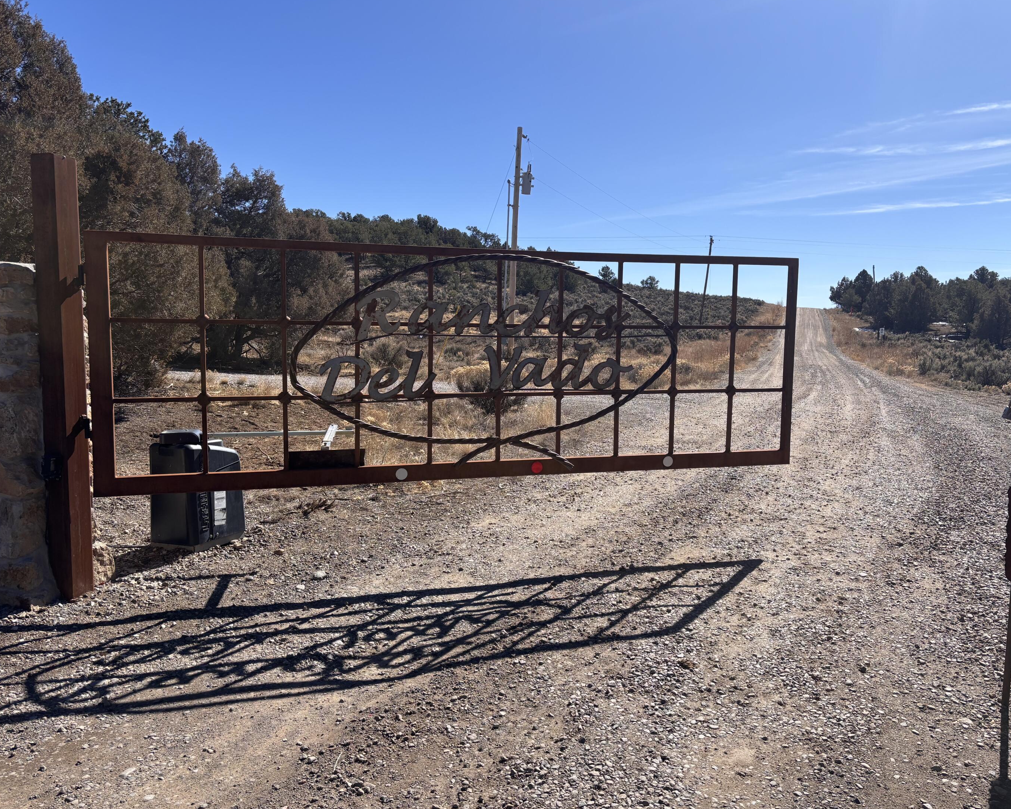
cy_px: 408
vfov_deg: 51.5
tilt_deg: -4.4
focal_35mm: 28
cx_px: 535
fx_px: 838
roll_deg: -0.5
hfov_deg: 62.2
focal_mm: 5.96
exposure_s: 1/3650
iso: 50
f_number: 1.6
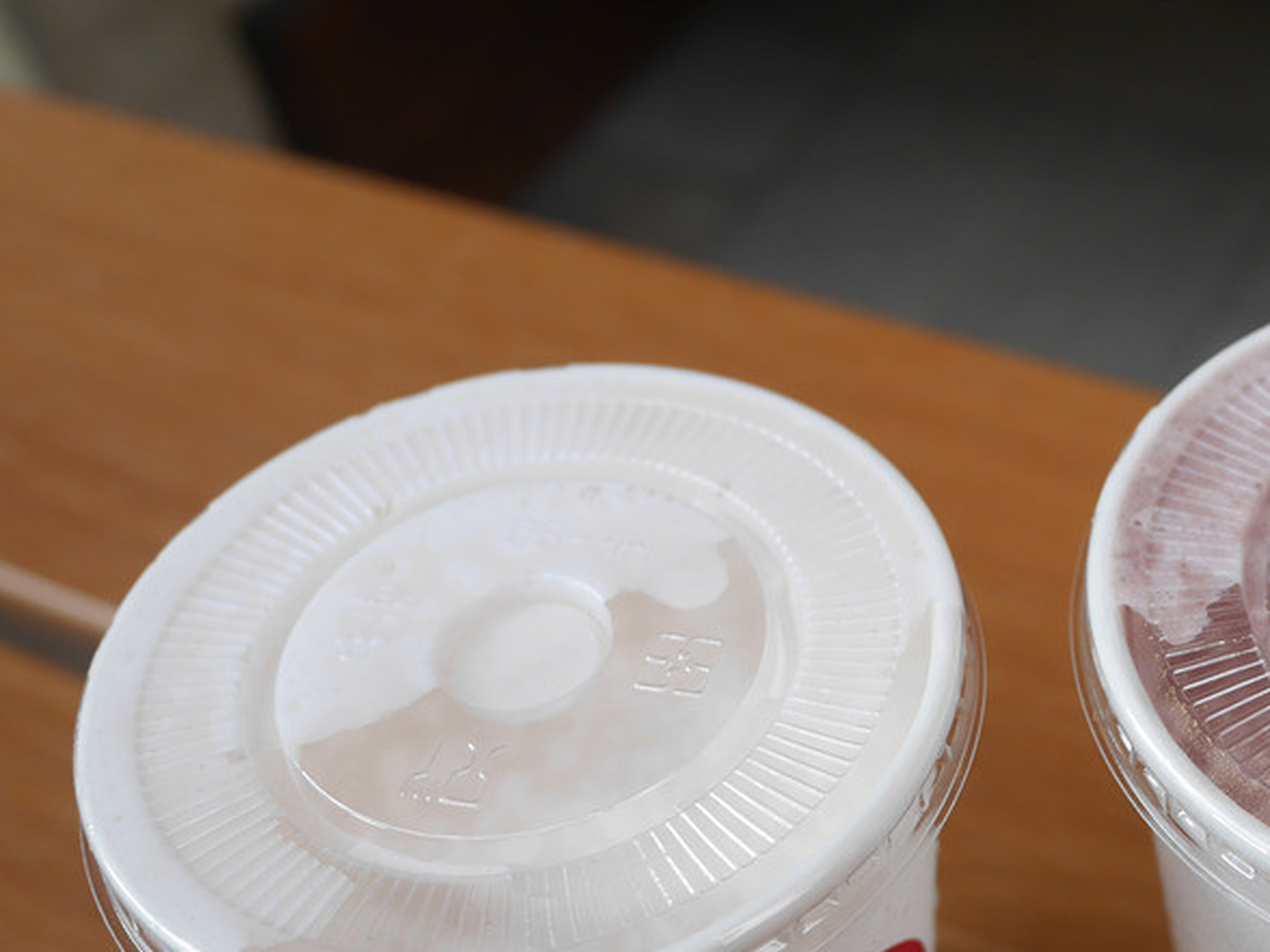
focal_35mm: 51
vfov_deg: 27.8
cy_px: 797
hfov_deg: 35.9
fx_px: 1871
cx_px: 1063
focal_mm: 15
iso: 200
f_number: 3.2
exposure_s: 1/400
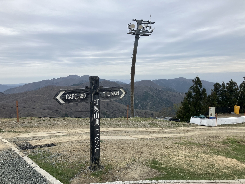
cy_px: 92
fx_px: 198
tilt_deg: -3.1
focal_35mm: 28
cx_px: 122
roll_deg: +1.1
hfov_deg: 63.4
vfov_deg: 49.7
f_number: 1.8
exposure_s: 1/1736
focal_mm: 3.99
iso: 32
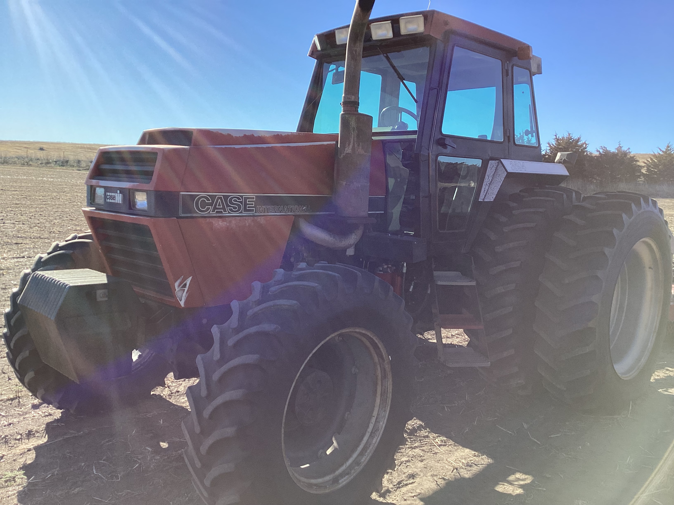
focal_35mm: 31
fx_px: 604
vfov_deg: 45.4
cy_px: 252
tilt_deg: -5.1
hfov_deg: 58.4
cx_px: 337
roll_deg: -3.4
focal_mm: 3.3
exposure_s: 1/916
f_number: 2.4
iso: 25
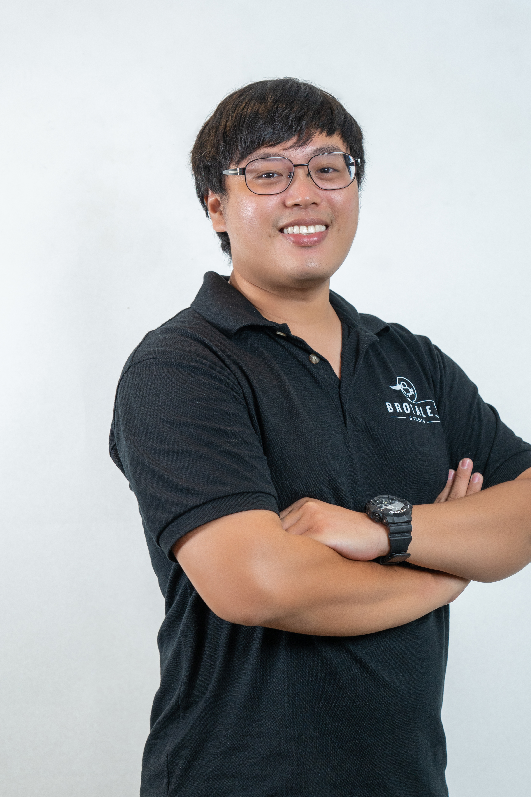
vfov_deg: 24.8
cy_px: 405
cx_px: 311
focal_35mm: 82
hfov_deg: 16.6
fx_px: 1814
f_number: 5.6
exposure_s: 1/100
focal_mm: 70
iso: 500
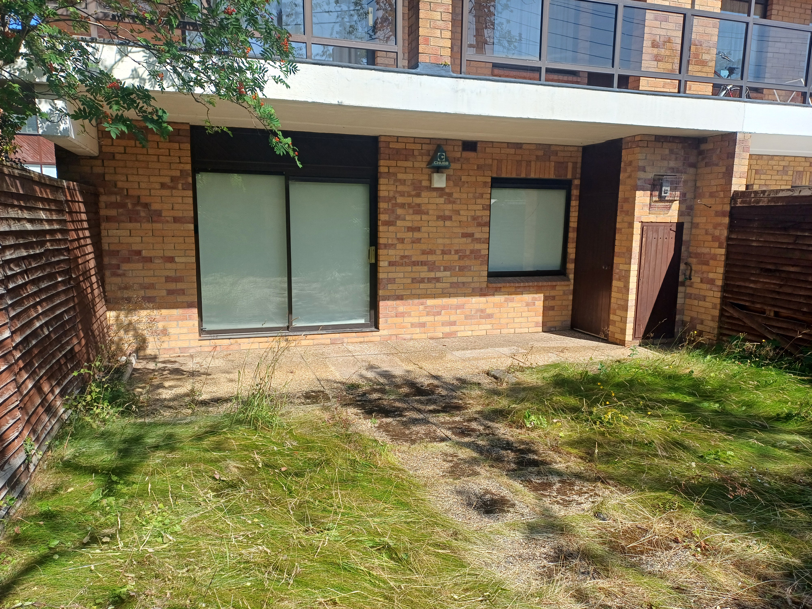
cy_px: 304
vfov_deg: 54.9
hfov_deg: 69.4
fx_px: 586
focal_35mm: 25
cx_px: 406
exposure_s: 1/1024
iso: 50
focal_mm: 4.65
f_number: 1.8
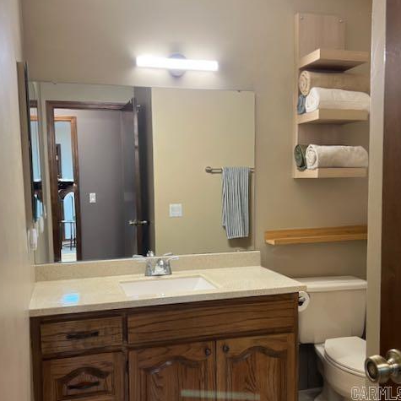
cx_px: 165
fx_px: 406
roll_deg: +0.1
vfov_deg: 52.5
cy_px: 200
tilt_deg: -6.1
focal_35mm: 31
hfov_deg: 52.3
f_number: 1.5
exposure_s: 1/60
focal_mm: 5.7
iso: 200
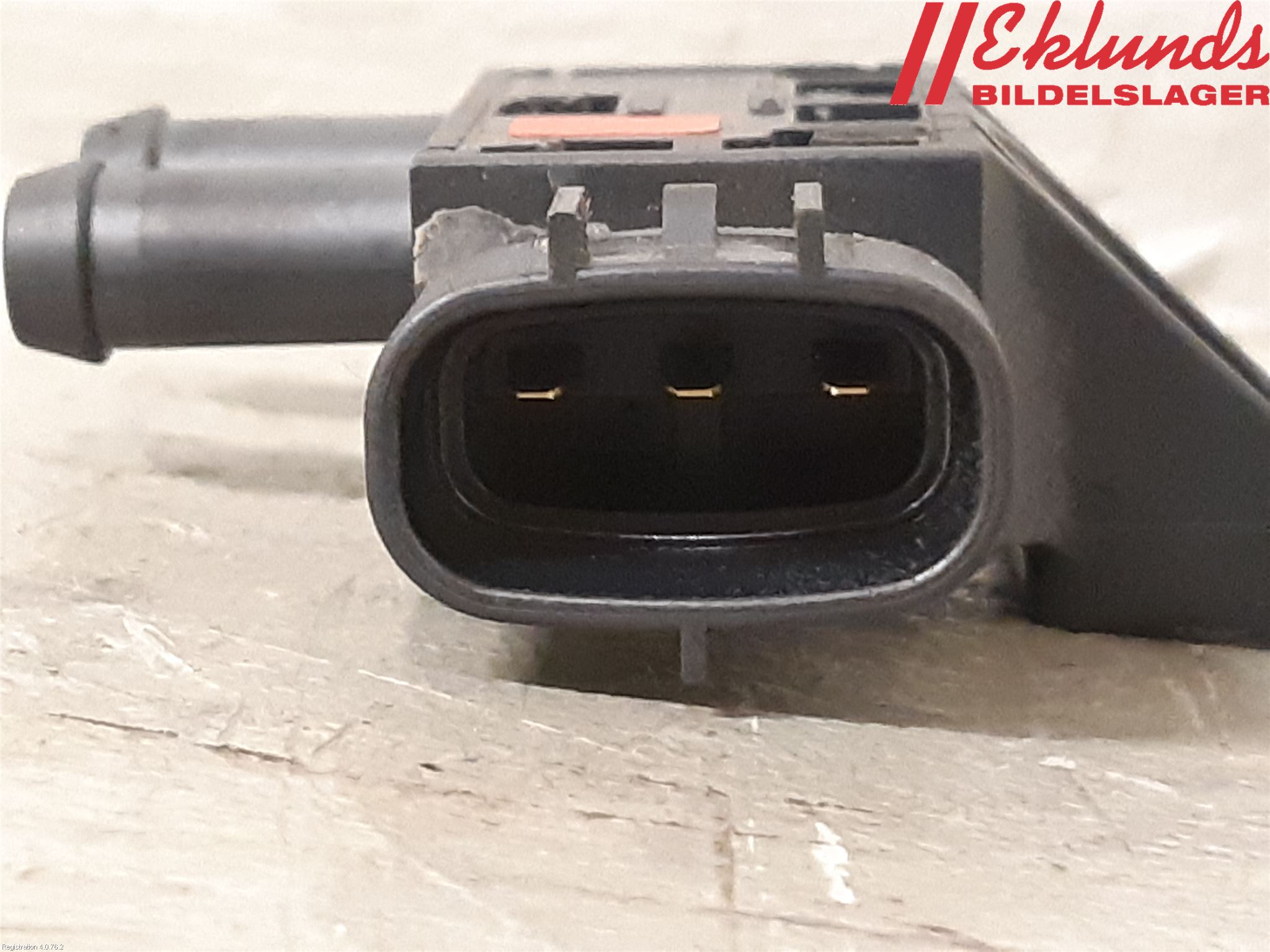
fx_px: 954
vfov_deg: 53.1
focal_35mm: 26
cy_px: 476
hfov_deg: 67.3
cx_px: 635
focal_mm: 3.93
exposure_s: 1/25
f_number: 1.7
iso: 500
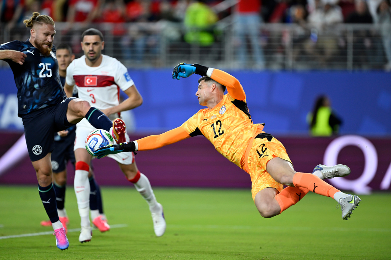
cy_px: 130
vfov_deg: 3.4
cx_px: 196
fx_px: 4343
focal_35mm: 400
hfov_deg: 5.2
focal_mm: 400
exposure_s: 1/2000
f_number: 2.8
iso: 1600
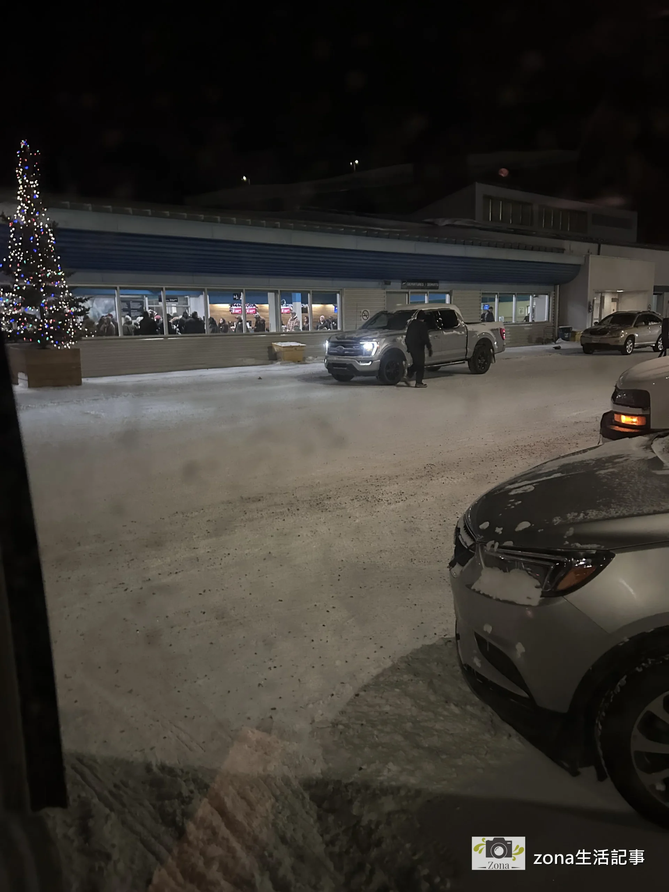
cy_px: 446
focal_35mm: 26
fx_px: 670
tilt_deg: -10.0
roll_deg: +0.6
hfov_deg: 53.1
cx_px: 334
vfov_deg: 67.3
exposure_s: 1/30
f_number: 1.5
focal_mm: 5.7
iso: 1000
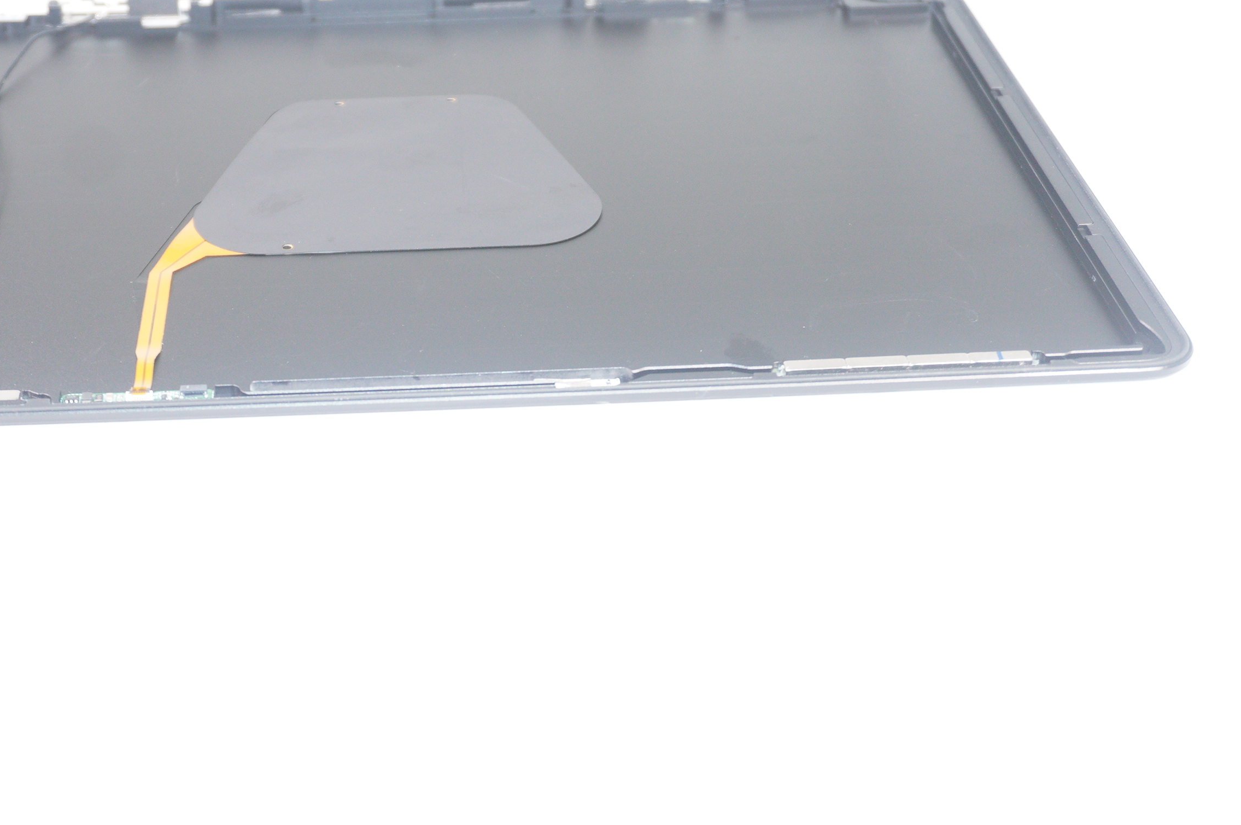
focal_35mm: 54
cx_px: 422
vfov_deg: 25.2
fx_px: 1848
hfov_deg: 36.8
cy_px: 441
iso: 800
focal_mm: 27
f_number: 4.5
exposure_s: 1/160
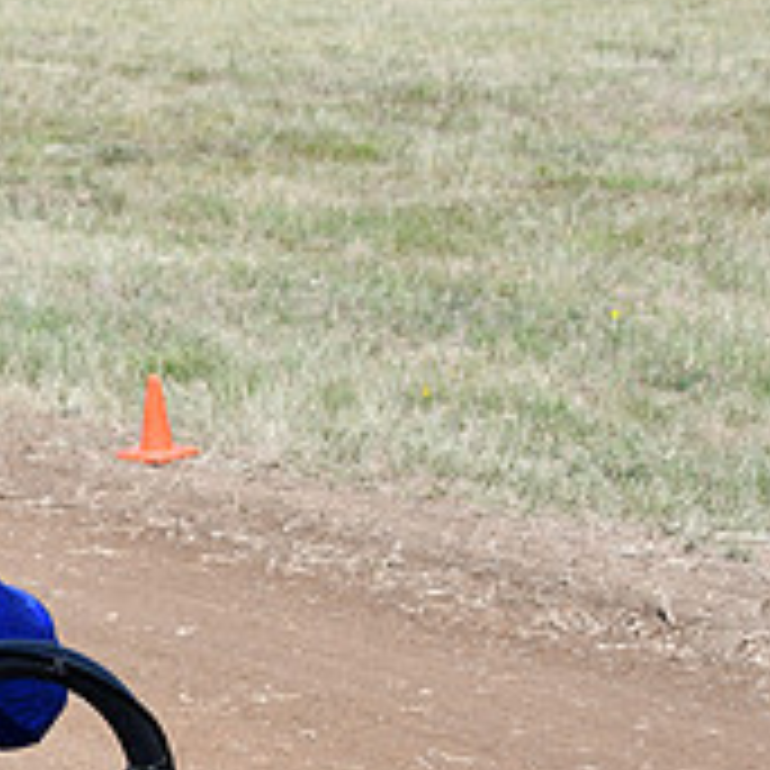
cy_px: 511
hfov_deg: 12.3
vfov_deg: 12.6
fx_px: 3473
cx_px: -248
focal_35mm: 138
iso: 100
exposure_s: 1/250
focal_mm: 32
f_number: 8
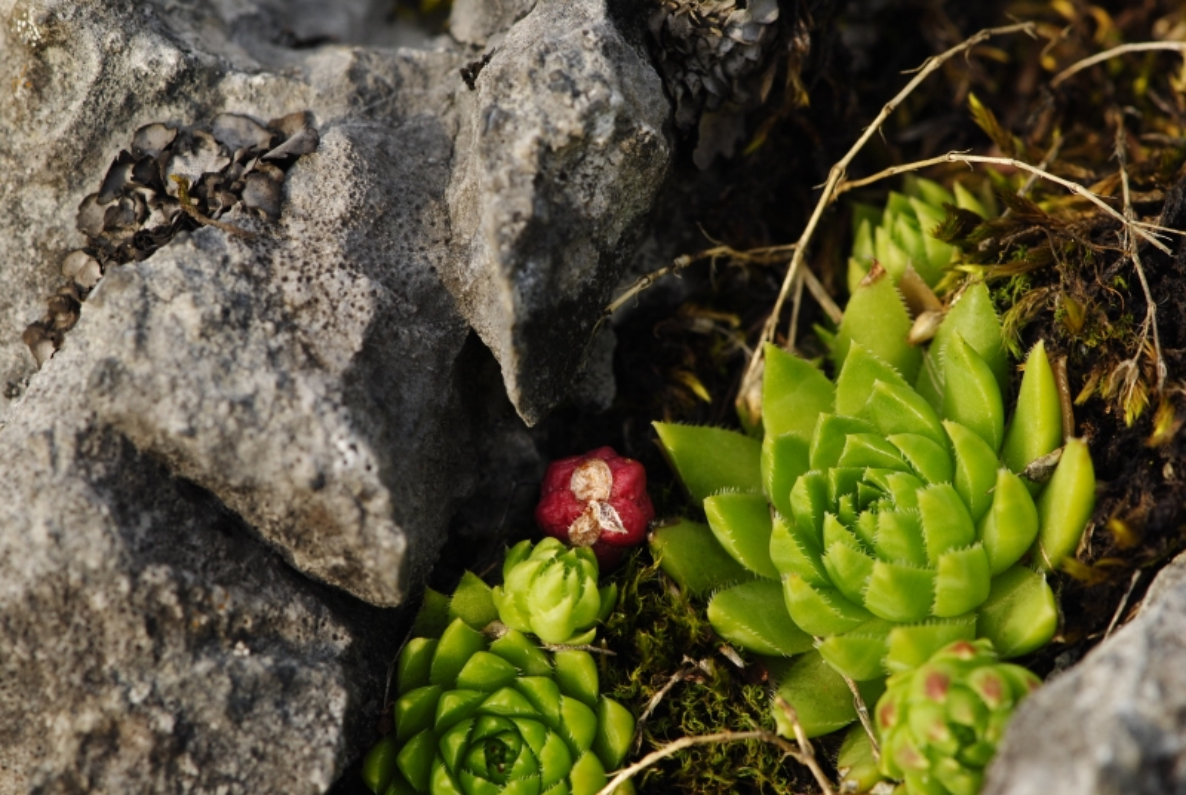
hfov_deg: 16.0
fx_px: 4207
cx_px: 593
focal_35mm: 128
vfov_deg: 10.8
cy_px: 398
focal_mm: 85
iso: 200
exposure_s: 1/160
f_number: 7.1
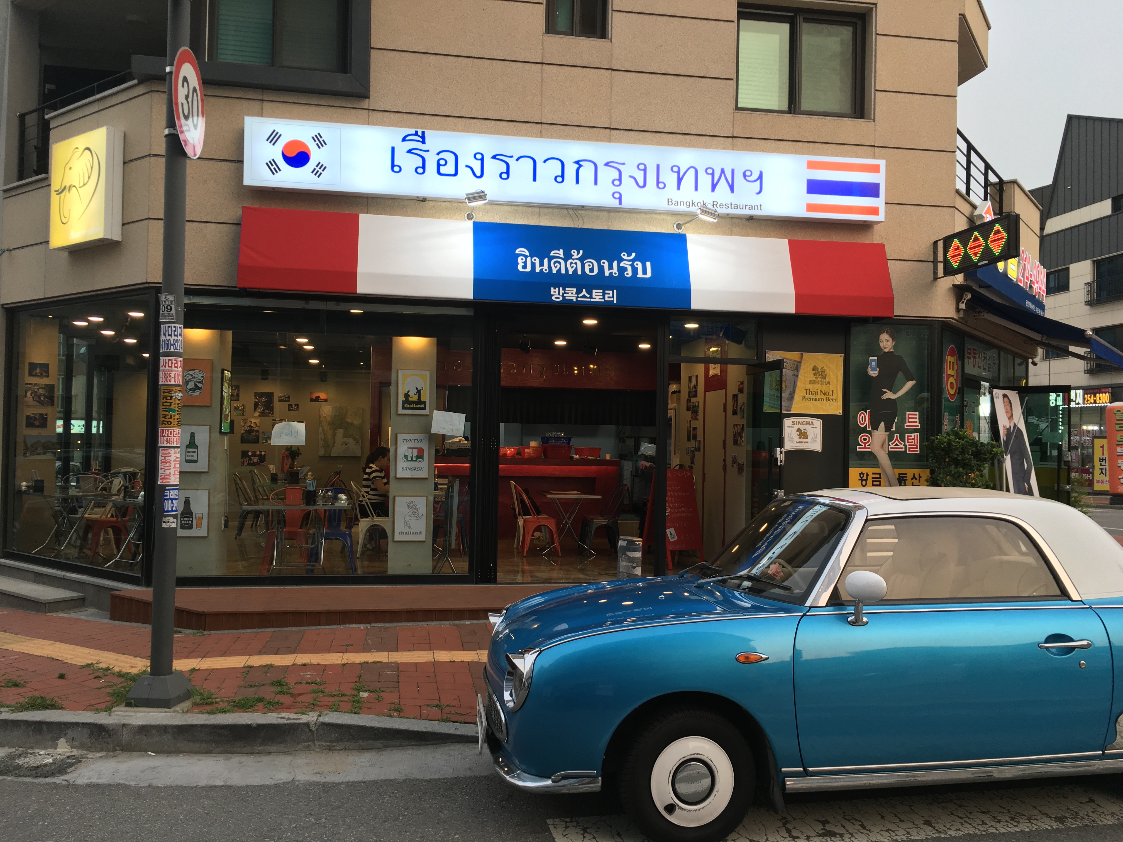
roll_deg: -0.2
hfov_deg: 61.7
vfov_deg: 48.2
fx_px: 941
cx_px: 562
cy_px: 421
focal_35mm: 29
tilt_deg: +1.3
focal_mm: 4.15
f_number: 2.2
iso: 32
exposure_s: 1/60
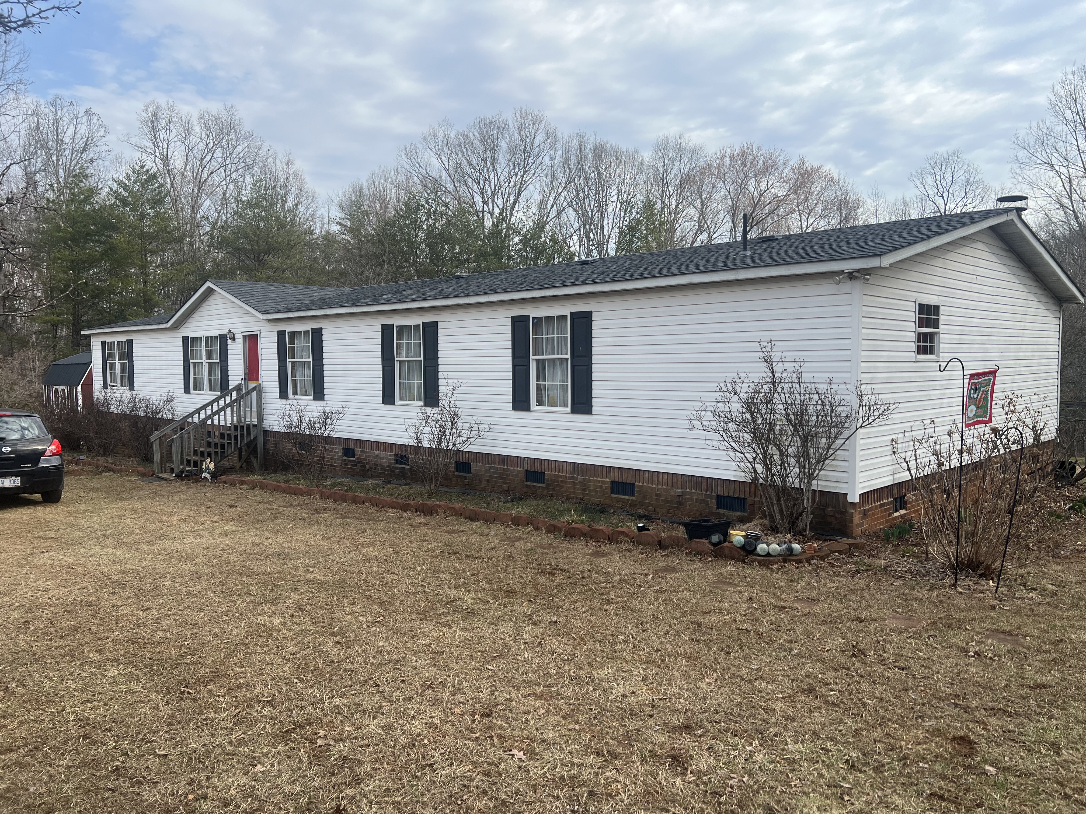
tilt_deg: -2.5
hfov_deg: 67.3
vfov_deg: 53.1
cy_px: 407
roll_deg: +0.5
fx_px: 816
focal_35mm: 26
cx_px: 543
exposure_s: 1/2513
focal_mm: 5.7
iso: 50
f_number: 1.5
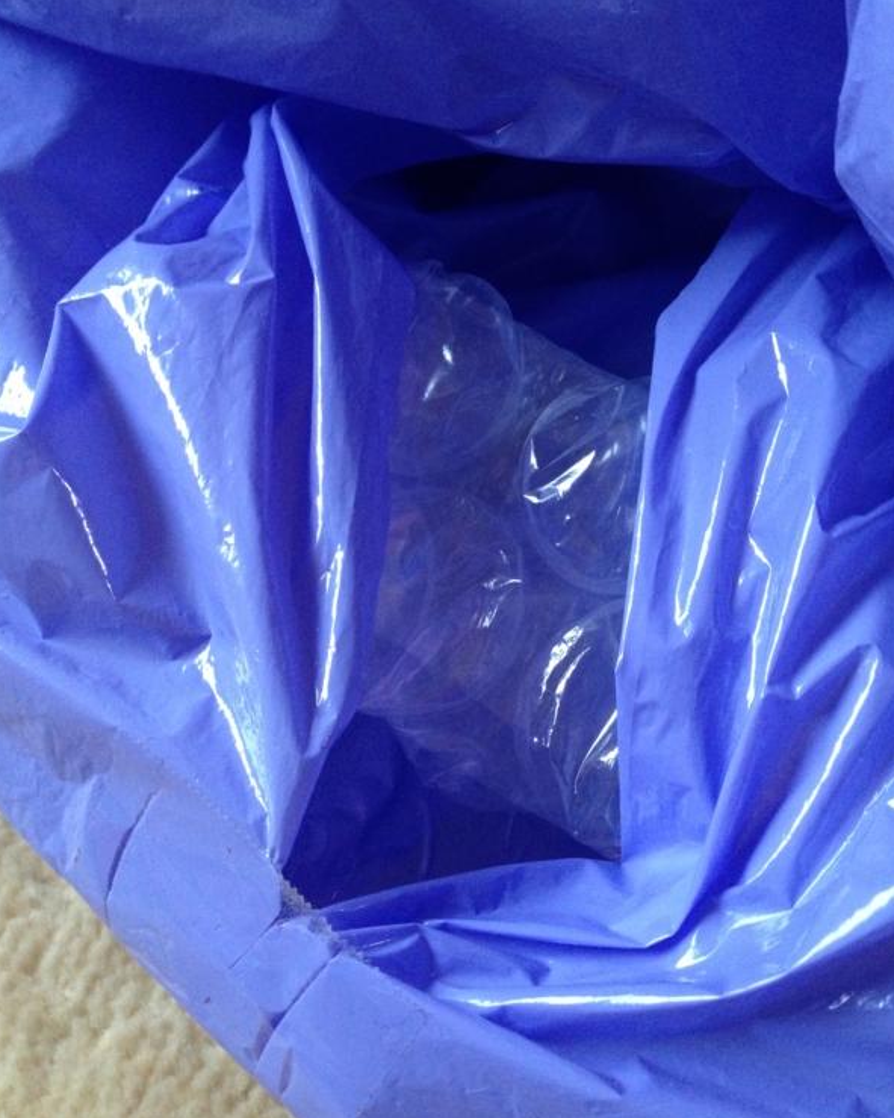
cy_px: 555
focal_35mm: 37
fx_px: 1224
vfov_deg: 49.1
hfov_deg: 40.1
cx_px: 446
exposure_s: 1/20
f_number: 2.4
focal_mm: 4.28
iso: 250
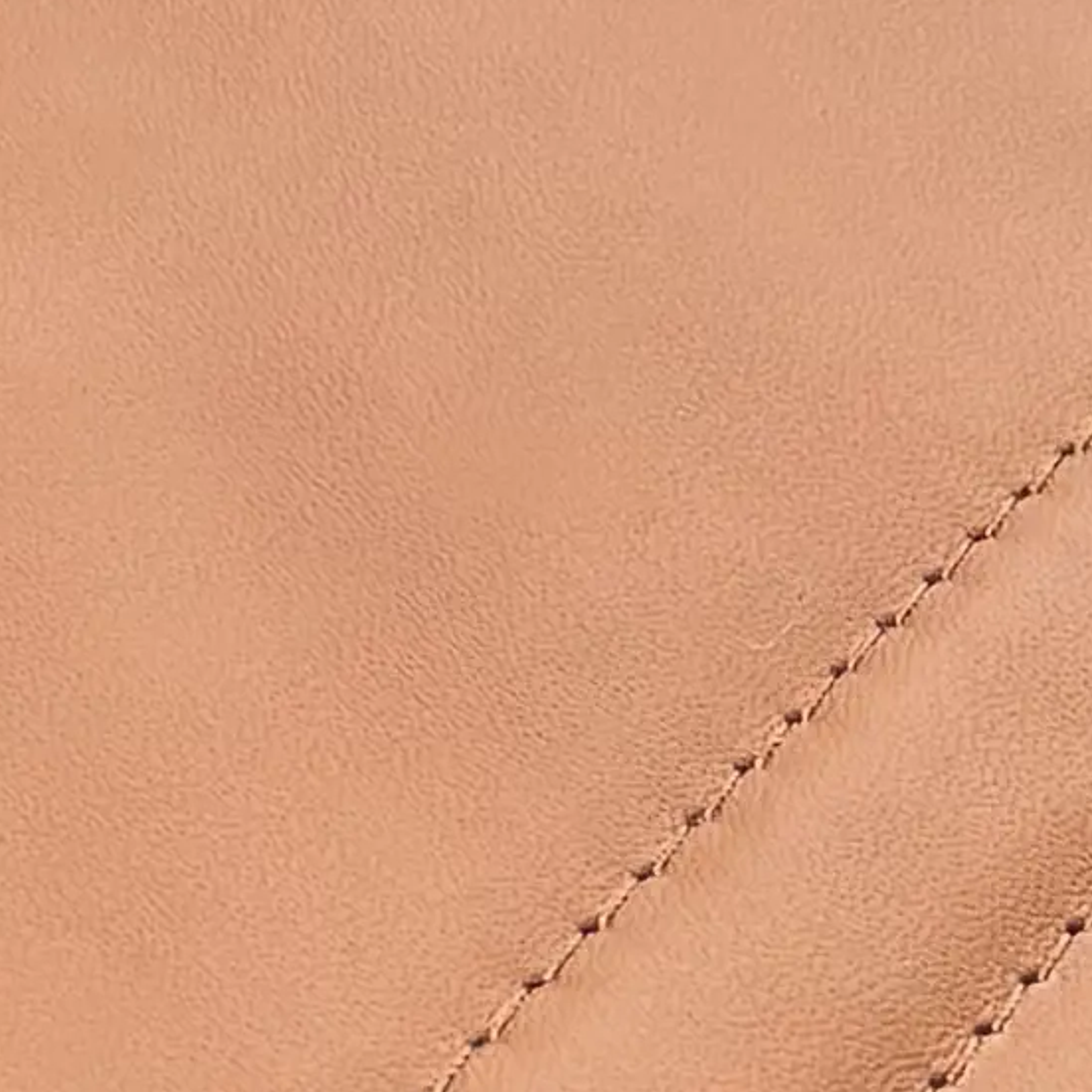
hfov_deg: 7.2
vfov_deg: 5.6
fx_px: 8494
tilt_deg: -9.2
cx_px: -627
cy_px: -4303
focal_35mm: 238
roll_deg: -0.2
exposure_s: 1/148
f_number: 1.6
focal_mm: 5.96
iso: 64
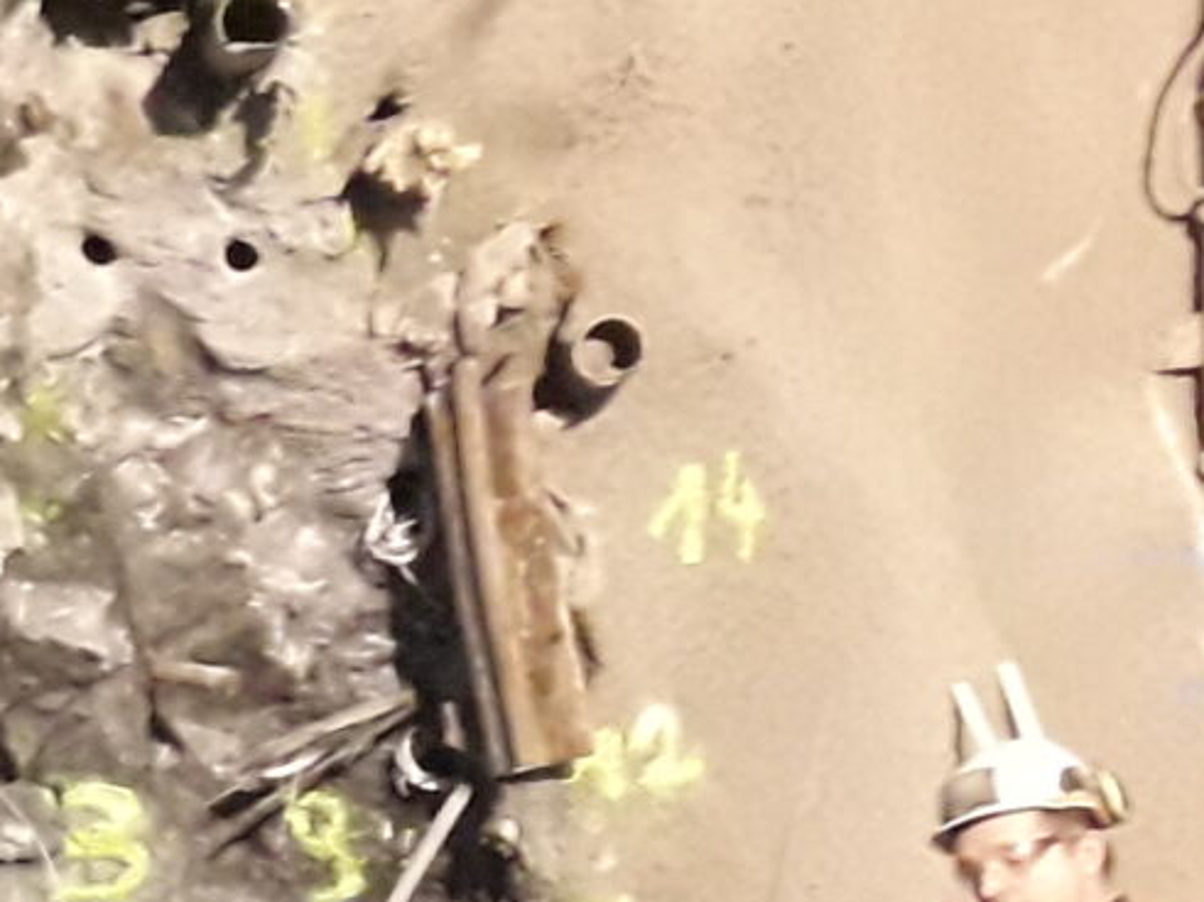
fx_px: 5077
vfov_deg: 9.8
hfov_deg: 11.9
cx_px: -1314
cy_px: 1370
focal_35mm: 146
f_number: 1.9
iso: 400
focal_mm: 3.7
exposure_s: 1/17
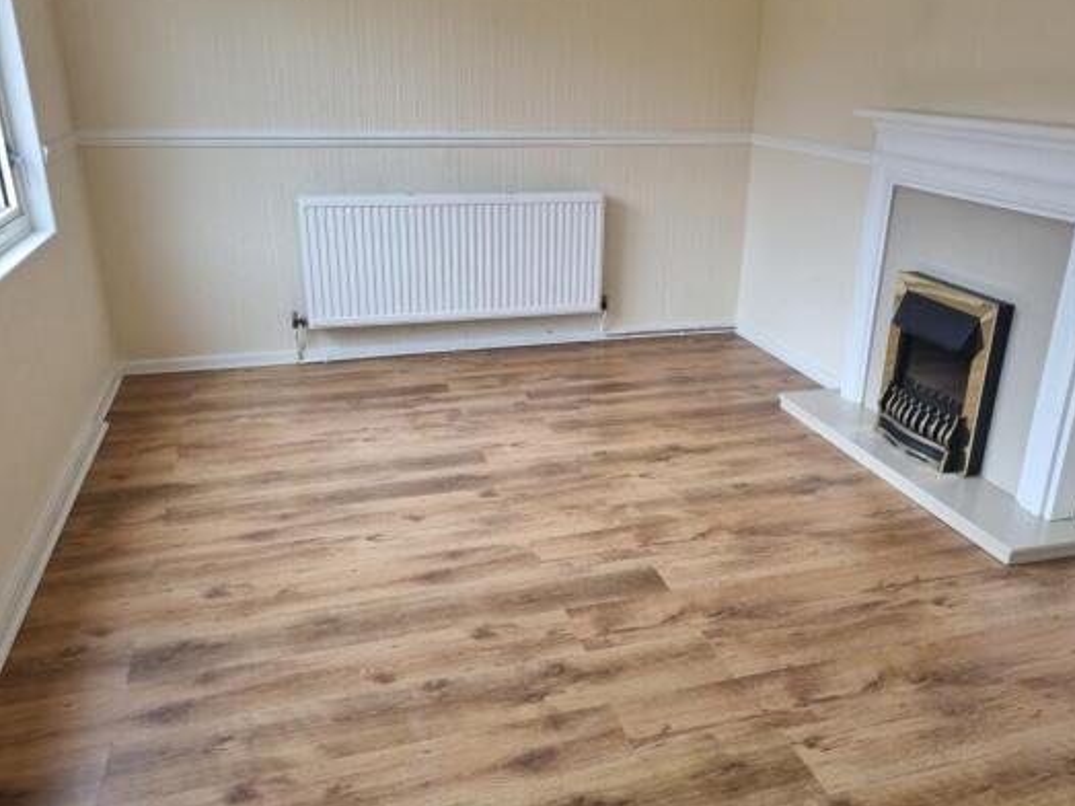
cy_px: 402
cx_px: 597
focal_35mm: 29
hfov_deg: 61.5
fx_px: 900
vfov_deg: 48.2
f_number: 1.8
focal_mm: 5.4
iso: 80
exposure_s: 1/100
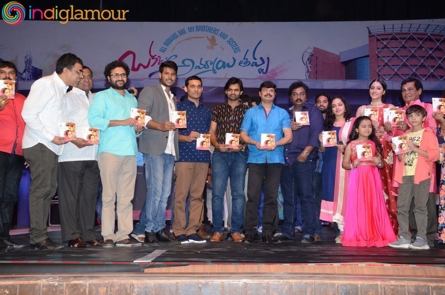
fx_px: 555
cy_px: 148
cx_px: 222
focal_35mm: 45
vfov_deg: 29.7
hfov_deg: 43.7
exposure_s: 1/125
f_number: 7.1
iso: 1250
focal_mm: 30
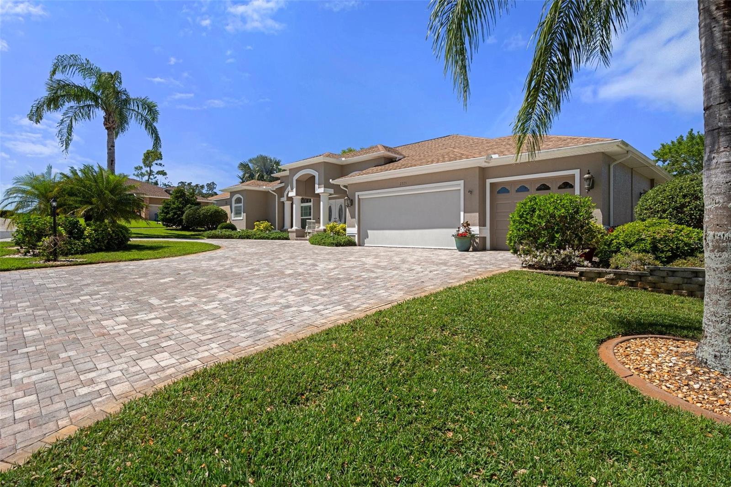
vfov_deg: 67.4
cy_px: 244
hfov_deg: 90.0
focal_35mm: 18
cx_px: 366
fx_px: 365
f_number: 8
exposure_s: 1/400
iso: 400
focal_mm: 18
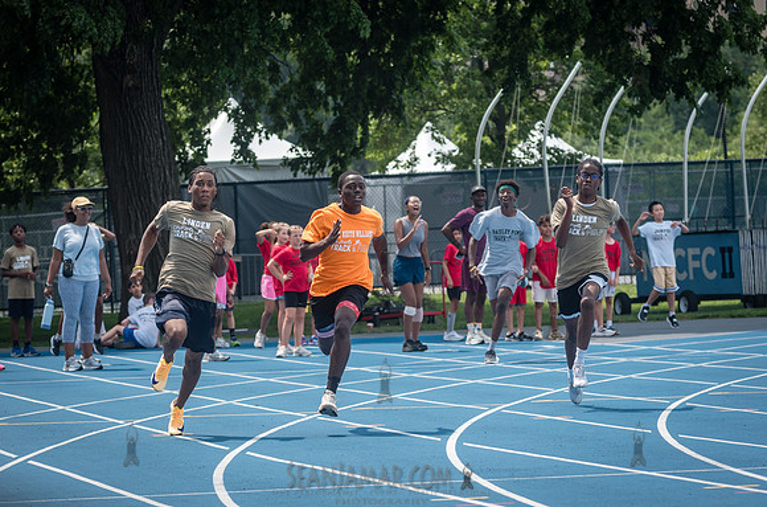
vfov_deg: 6.6
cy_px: 305
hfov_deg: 10.0
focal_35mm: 207
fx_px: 4397
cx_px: 309
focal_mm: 135
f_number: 5
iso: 160
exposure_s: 1/800
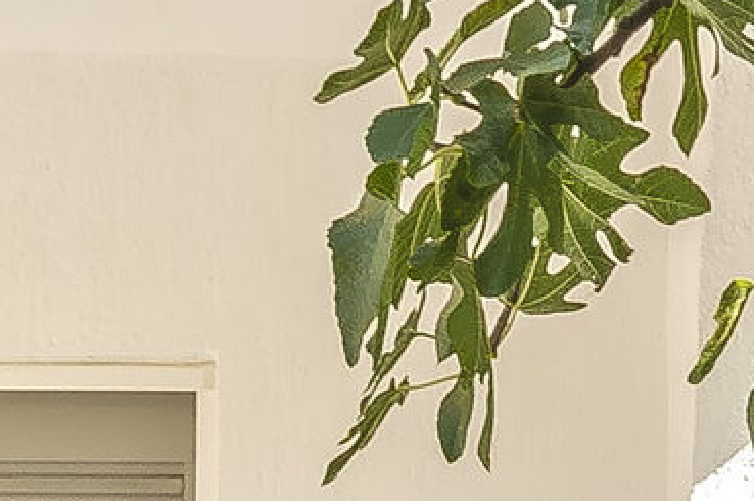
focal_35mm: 148
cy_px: 1297
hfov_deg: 13.9
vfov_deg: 8.3
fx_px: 3091
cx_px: 452
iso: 200
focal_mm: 13
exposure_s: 1/200
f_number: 8
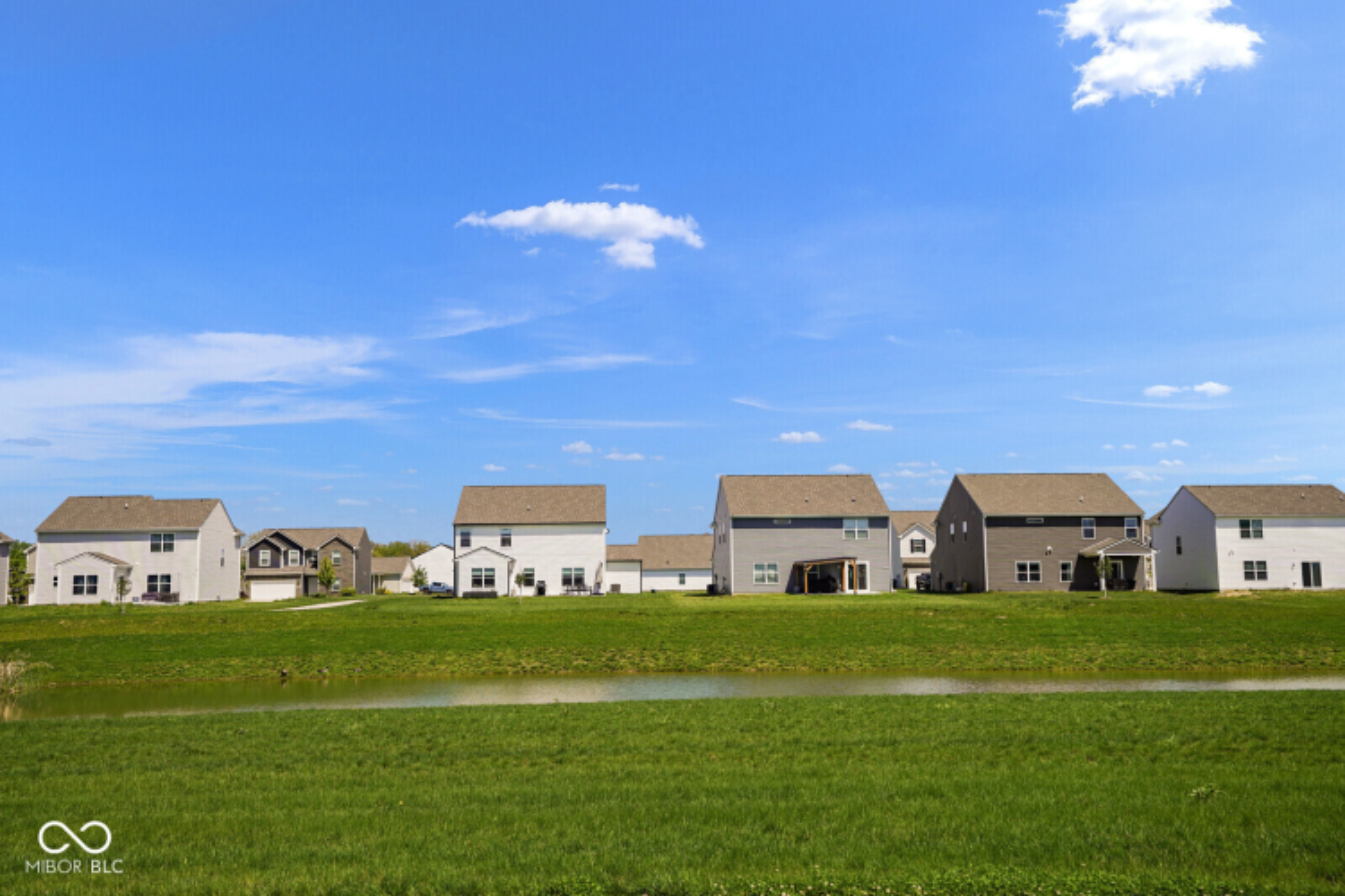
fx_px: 1308
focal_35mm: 35
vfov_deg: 37.9
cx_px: 672
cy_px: 448
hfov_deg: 54.4
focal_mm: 35
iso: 100
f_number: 5
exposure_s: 1/1250
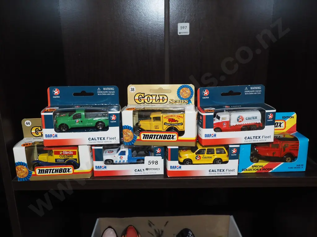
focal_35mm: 32
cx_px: 158
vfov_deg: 44.2
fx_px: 293
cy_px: 118
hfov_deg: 56.8
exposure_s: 1/60
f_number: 5.6
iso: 1600
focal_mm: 16
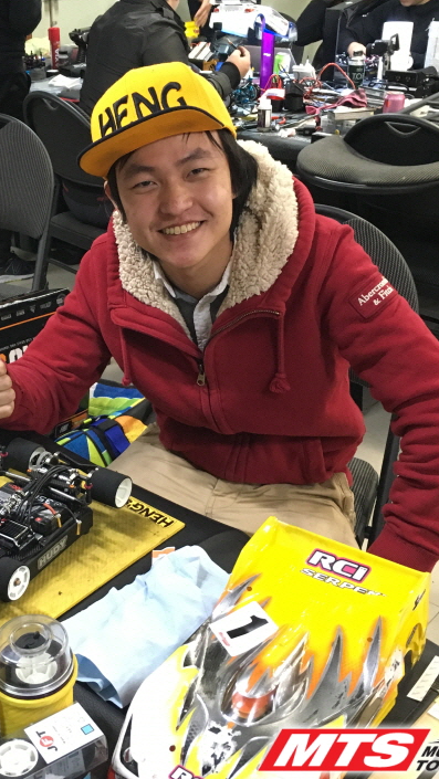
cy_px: 390
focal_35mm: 43
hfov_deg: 27.4
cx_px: 115
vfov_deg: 47.3
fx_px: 889
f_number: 2.2
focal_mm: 4.15
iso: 200
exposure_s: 1/20
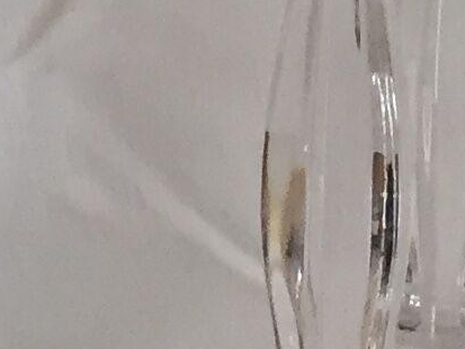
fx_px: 3077
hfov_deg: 7.9
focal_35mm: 229
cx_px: -709
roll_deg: -0.8
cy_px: -338
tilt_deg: -0.9
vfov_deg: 6.3
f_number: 2.2
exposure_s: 1/33
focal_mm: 4.15
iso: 32
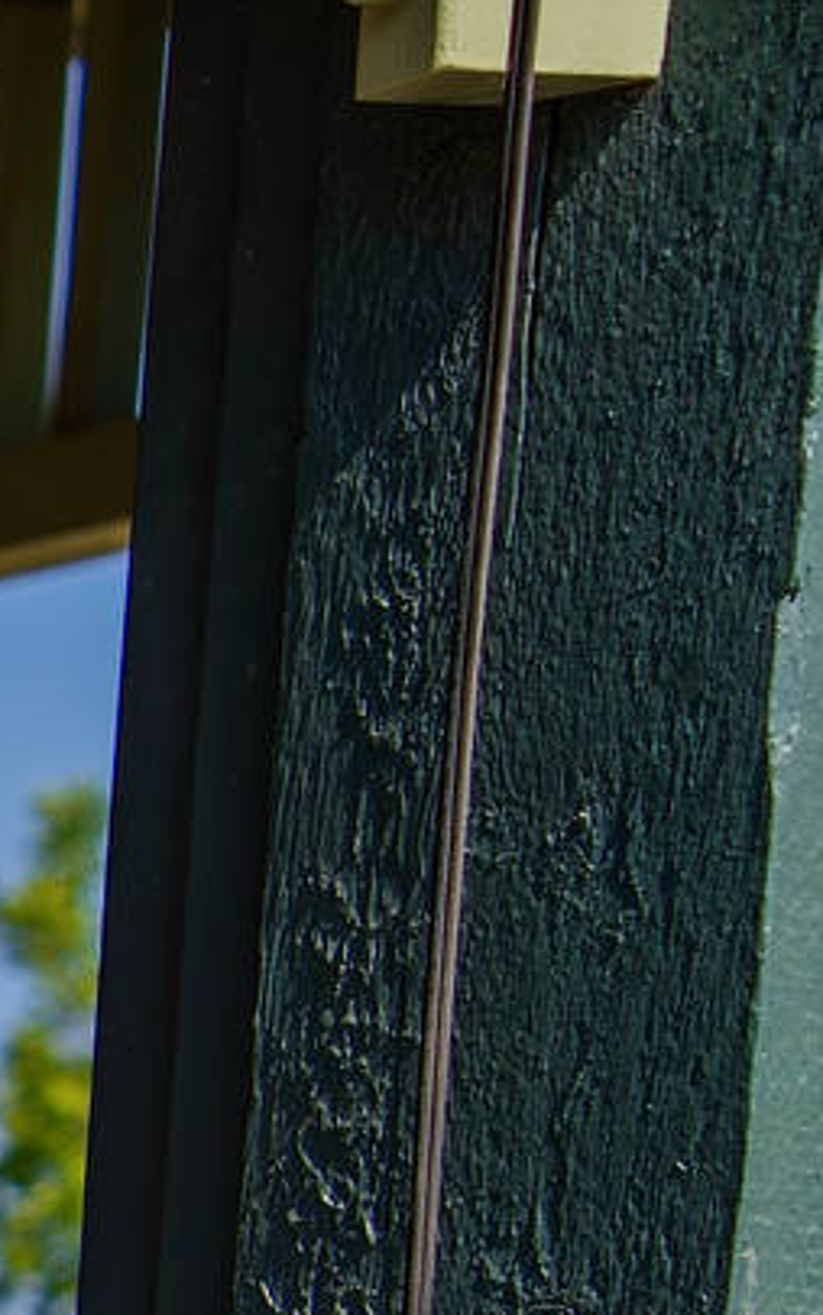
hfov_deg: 4.4
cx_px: -3237
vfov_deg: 7.8
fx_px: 9216
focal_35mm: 257
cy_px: 2573
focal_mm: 40
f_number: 4.5
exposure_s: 1/800
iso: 100
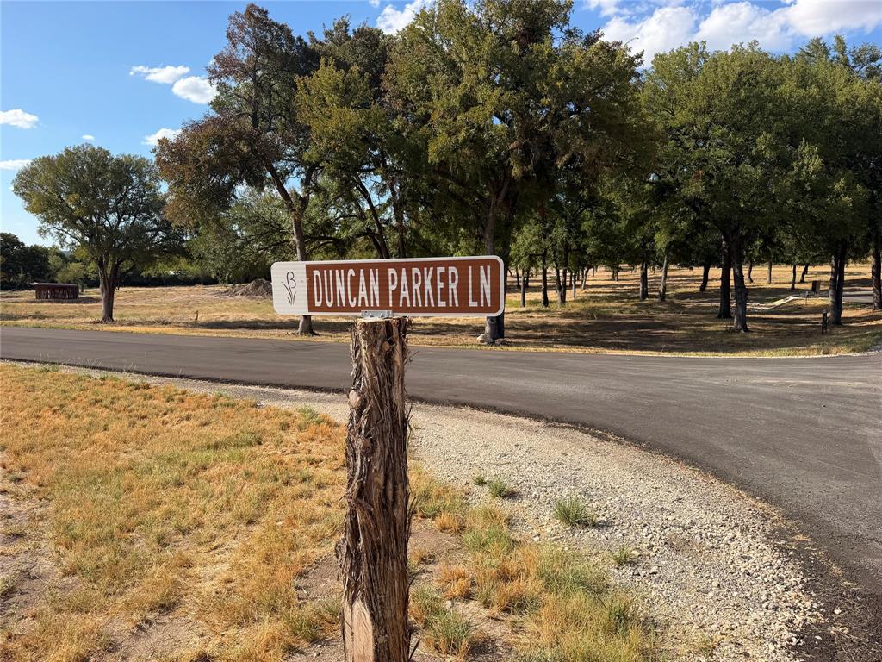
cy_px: 331
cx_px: 441
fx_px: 612
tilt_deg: -6.2
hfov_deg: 71.6
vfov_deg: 56.8
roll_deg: -1.3
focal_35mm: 24
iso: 80
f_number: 1.78
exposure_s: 1/3425
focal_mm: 6.76
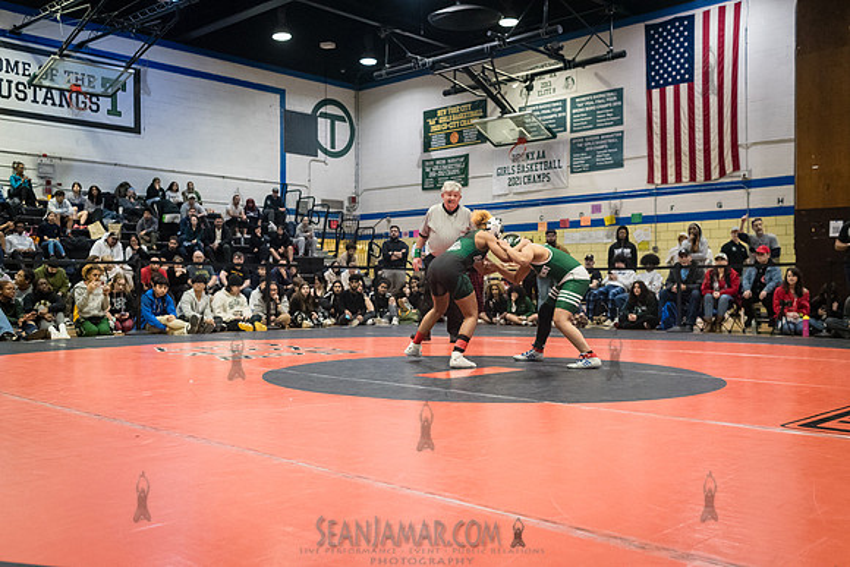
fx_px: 829
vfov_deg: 37.8
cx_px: 425
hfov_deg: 54.3
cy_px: 284
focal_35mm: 35
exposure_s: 1/400
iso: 8000
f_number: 4
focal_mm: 35
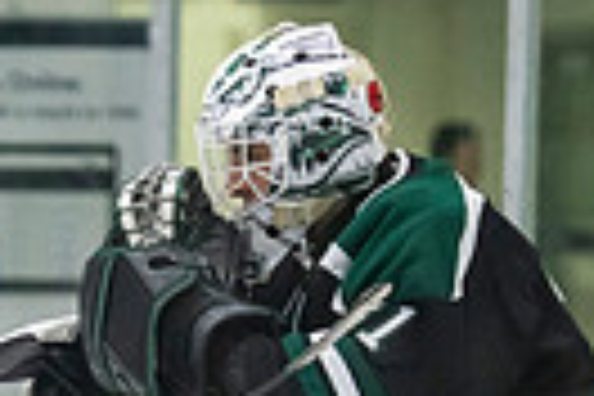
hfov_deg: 3.3
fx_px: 10147
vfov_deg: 2.2
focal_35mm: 615
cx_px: -303
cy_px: 781
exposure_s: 1/640
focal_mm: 112
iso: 3200
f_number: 3.2
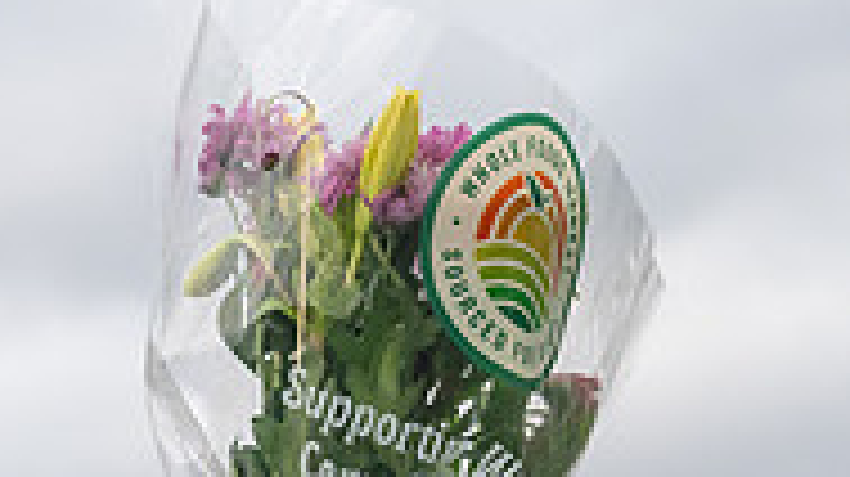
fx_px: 7162
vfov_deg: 3.8
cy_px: 866
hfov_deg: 6.7
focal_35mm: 318
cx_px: -256
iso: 2500
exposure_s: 1/800
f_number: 5.6
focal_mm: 79
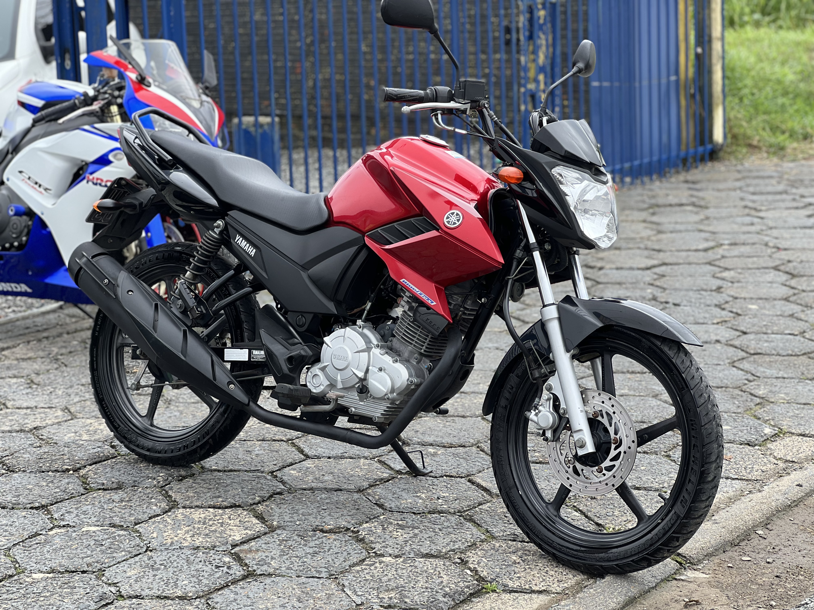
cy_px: 305
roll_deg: +2.9
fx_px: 1811
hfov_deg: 25.3
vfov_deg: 19.1
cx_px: 407
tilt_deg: -9.9
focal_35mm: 77
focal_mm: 9
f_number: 2.8
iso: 20
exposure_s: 1/142
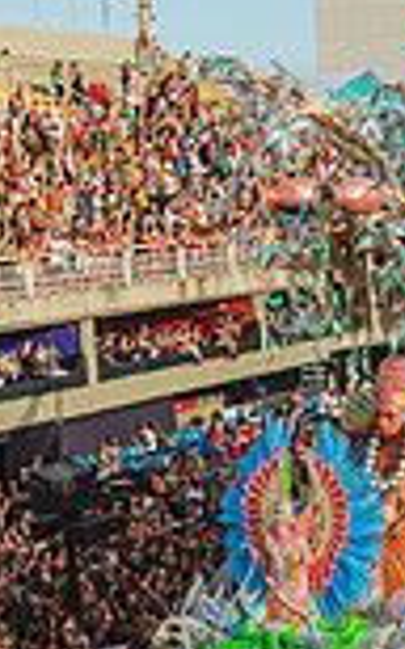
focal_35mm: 104
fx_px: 1840
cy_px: 384
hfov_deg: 12.4
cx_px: 426
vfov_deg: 20.0
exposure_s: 1/800
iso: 200
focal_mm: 35
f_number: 4
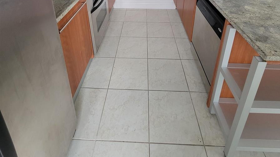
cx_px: 140
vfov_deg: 44.3
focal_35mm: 19
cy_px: -17
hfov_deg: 89.6
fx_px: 141
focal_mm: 2.2
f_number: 2.2
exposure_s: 1/59
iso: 160
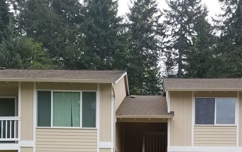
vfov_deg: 18.7
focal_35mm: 65
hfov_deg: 31.3
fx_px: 429
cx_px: 156
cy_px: 192
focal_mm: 4.3
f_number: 1.7
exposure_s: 1/636
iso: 50
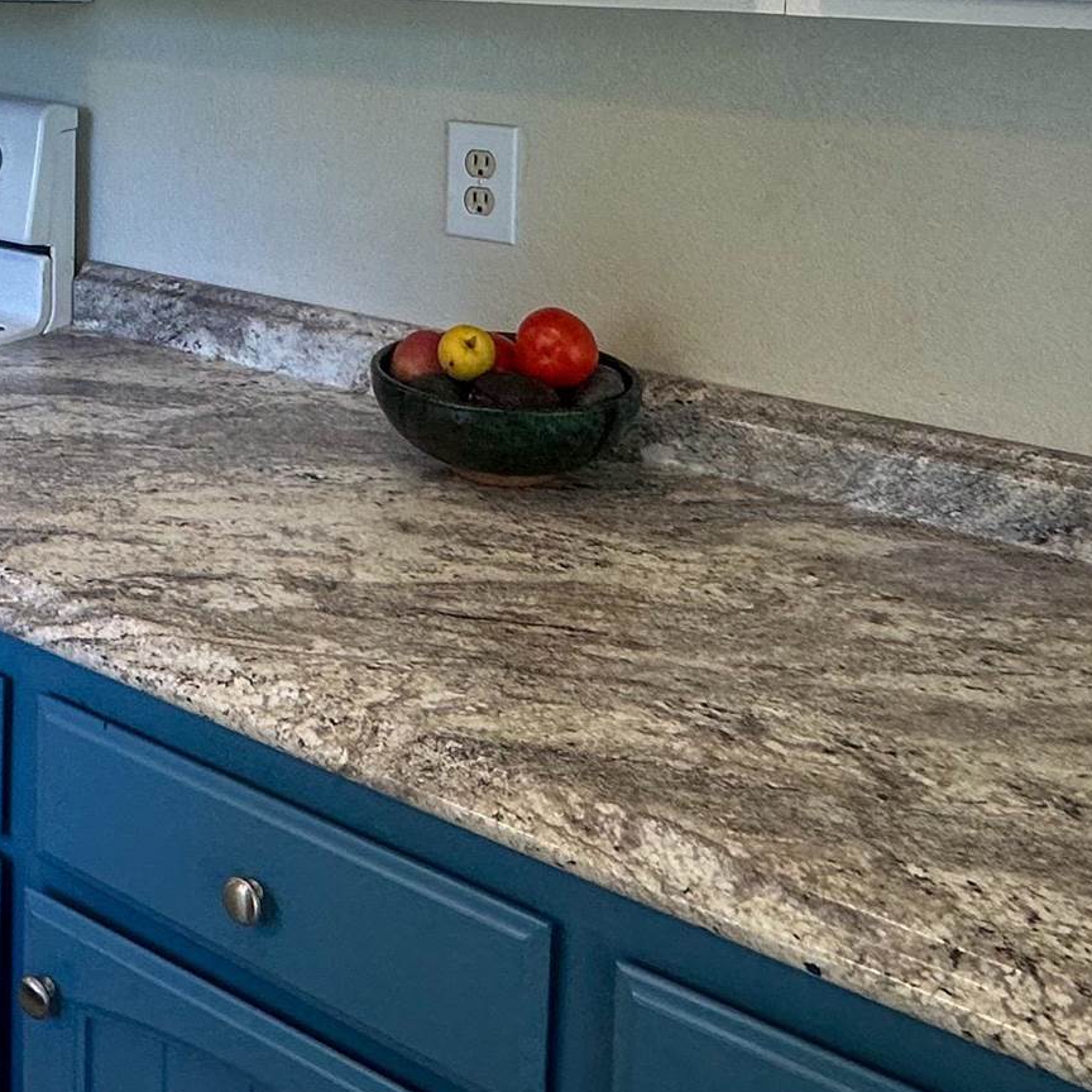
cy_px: 38
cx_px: 94
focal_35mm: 44
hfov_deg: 35.9
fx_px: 1570
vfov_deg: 35.3
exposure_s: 1/120
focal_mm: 2.22
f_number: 2.2
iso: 125
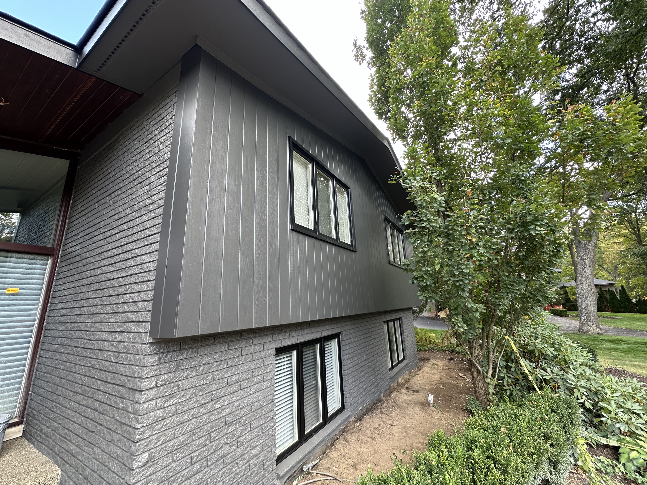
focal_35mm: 14
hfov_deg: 102.1
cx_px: 324
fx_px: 262
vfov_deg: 85.7
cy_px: 242
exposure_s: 1/99
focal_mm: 2.22
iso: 50
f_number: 2.2
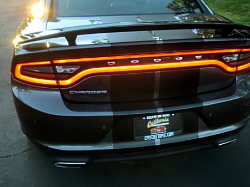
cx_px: 128
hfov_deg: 50.2
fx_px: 267
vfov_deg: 38.0
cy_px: 57
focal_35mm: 37
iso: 80
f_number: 2.6
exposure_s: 1/60
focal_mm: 4.65
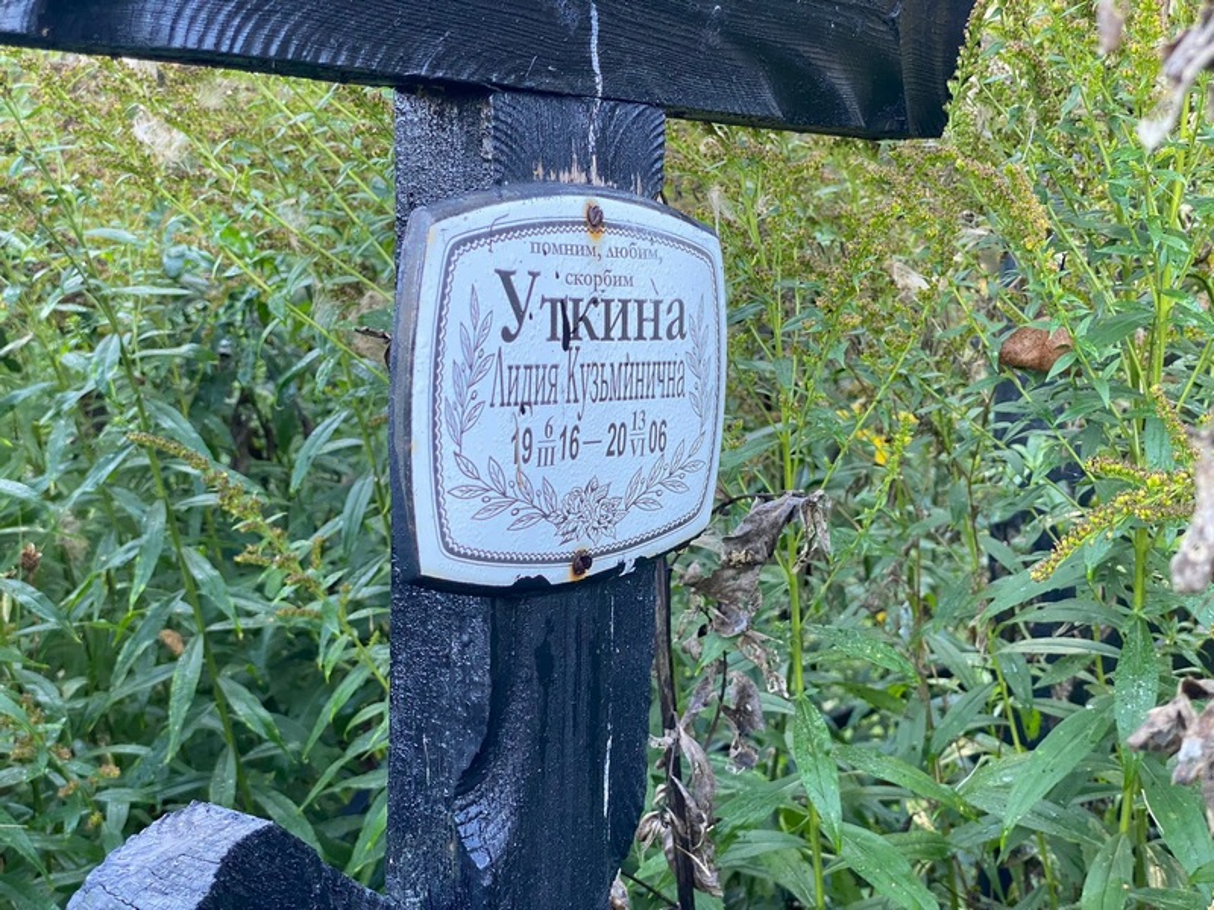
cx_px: 607
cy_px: 455
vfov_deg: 28.0
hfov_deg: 36.8
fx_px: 1824
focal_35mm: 52
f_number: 2
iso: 125
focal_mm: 6
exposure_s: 1/122
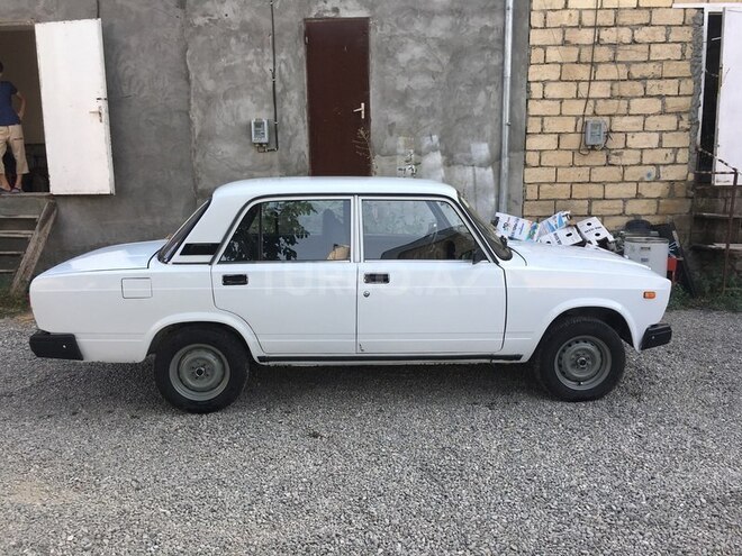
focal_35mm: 29
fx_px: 622
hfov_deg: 61.7
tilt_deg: -8.7
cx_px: 371
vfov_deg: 48.2
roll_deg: +1.1
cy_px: 278
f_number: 2.2
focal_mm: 4.15
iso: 25
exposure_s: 1/265
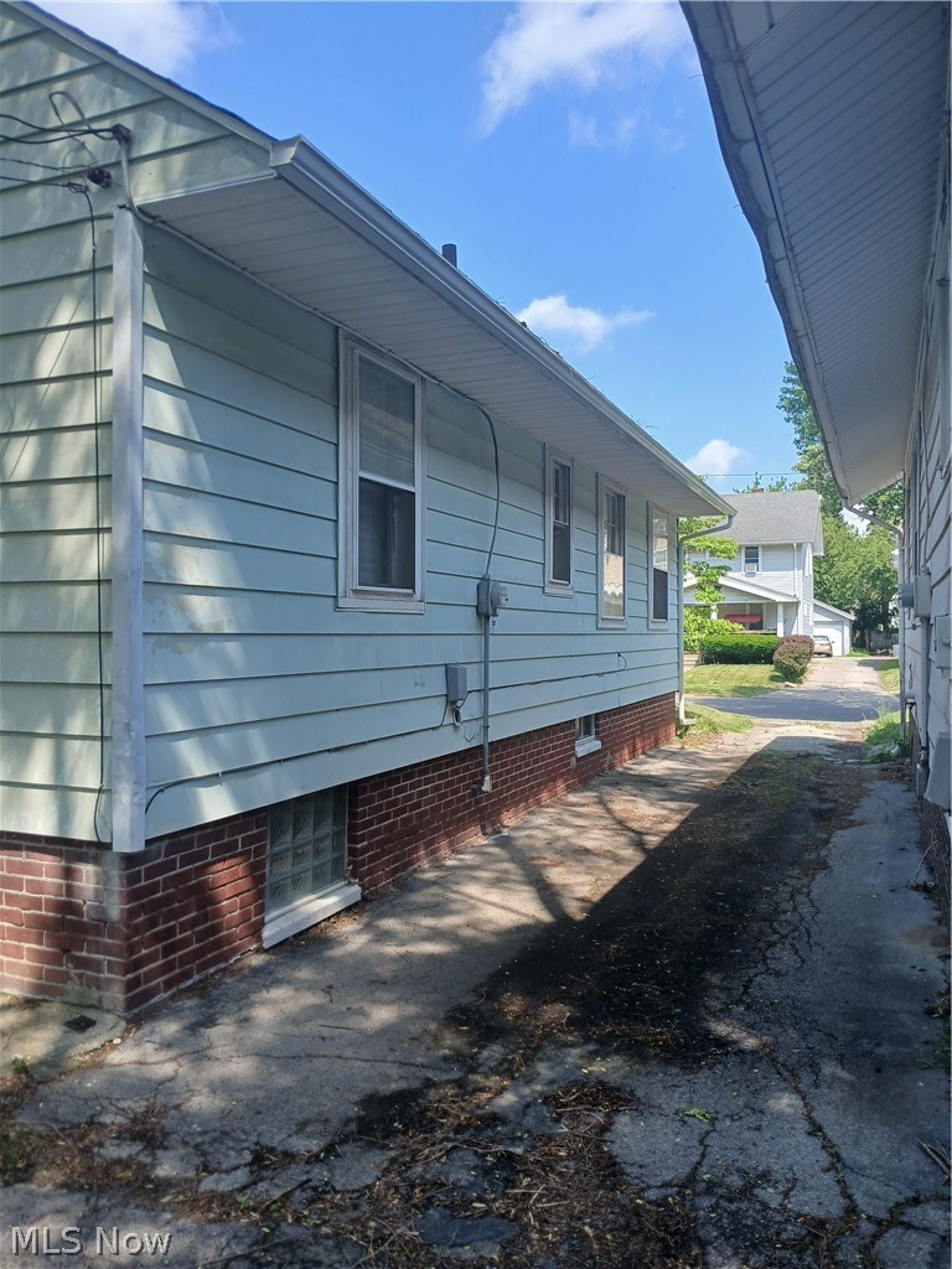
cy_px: 634
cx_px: 476
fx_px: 953
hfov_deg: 53.1
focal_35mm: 26
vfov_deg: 67.3
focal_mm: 3.98
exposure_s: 1/235
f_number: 1.8
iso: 20
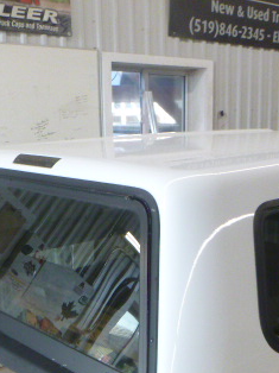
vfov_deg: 37.1
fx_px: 549
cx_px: 183
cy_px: 253
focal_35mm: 51
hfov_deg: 28.4
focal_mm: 4.5
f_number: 3.9
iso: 320
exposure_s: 1/60
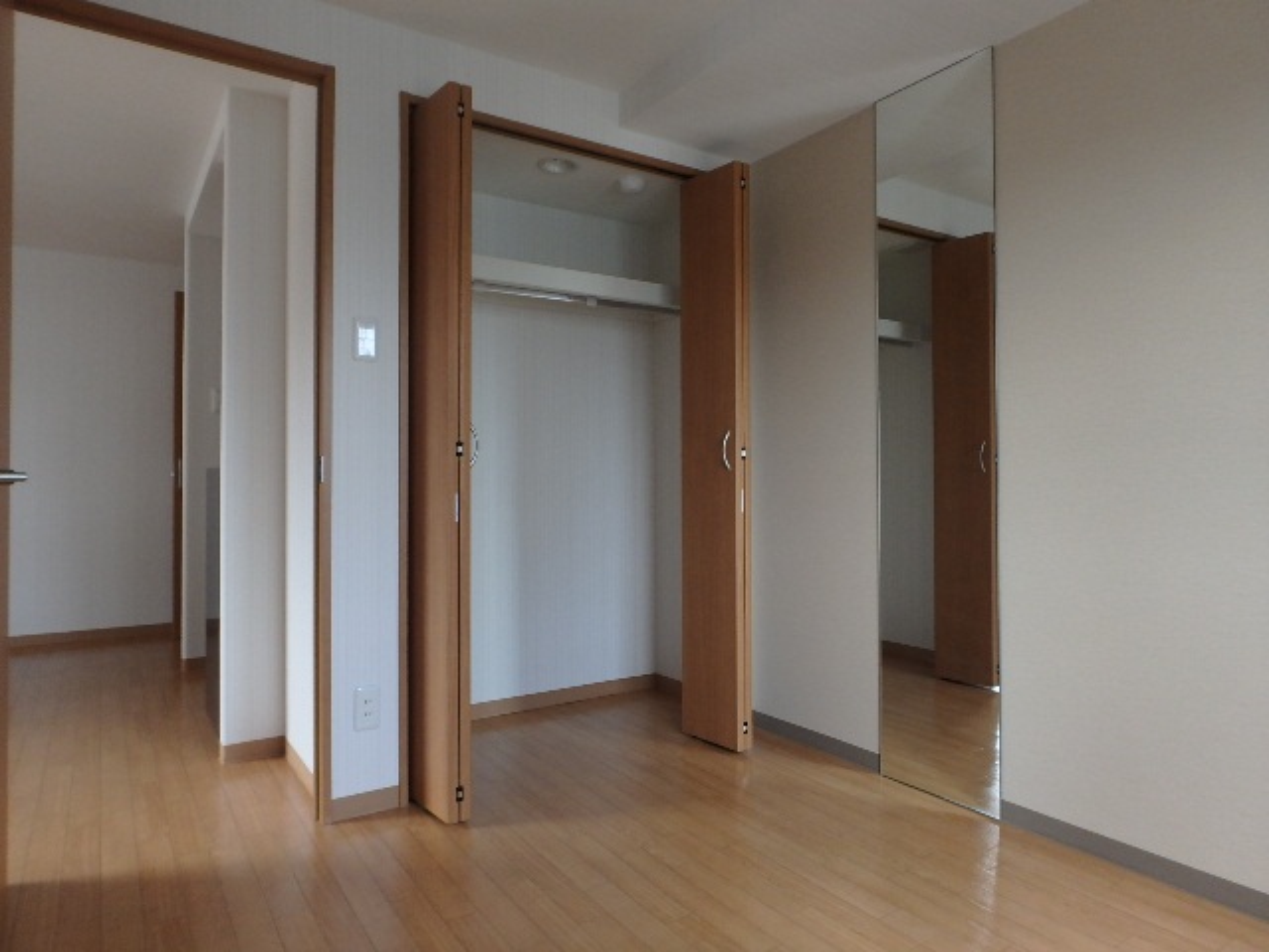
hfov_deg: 79.0
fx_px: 770
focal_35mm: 21
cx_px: 634
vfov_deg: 63.4
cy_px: 476
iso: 200
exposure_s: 1/50
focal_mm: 3.7
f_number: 3.5
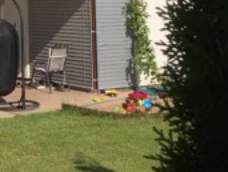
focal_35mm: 84
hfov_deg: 22.1
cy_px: -47
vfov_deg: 16.7
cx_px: -16
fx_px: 554
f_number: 2.2
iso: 32
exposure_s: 1/3425
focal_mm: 4.12
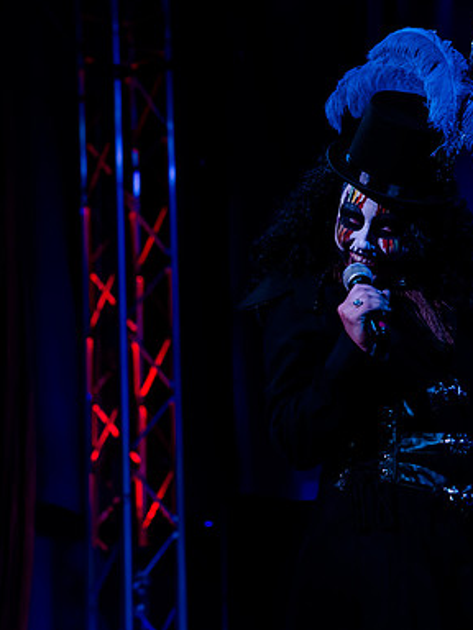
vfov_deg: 14.3
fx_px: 2514
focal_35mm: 138
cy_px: 315
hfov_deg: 10.7
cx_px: 223
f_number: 4
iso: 4000
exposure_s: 1/125
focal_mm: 95
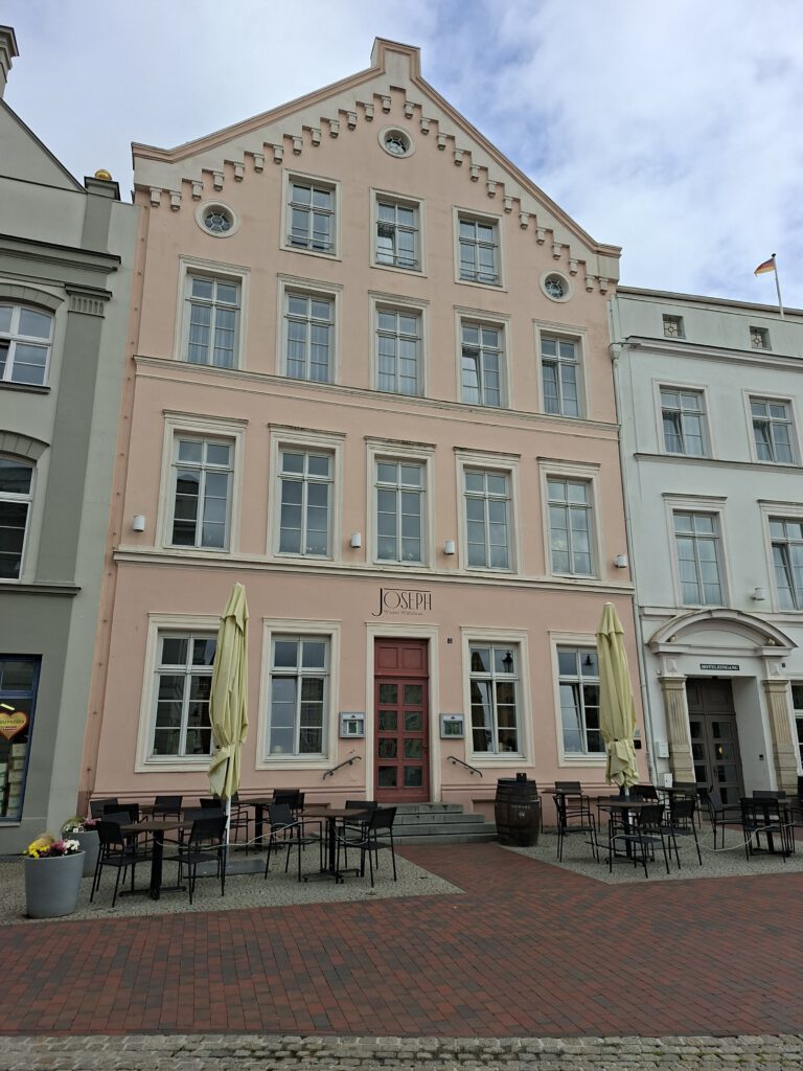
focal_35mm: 23
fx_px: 711
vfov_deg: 73.9
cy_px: 536
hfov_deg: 58.9
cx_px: 402
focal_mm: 5.54
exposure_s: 1/1715
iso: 50
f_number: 1.8
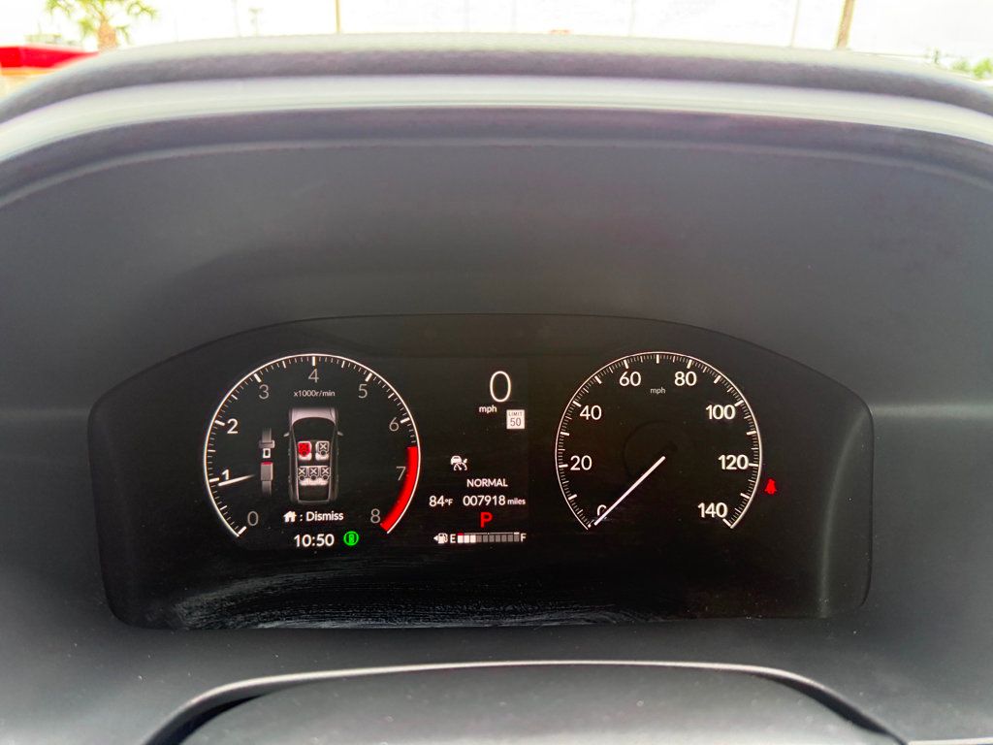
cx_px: 496
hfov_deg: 71.6
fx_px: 688
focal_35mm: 24
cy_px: 372
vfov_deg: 56.8
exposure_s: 1/78
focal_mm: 6.76
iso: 200
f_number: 1.78
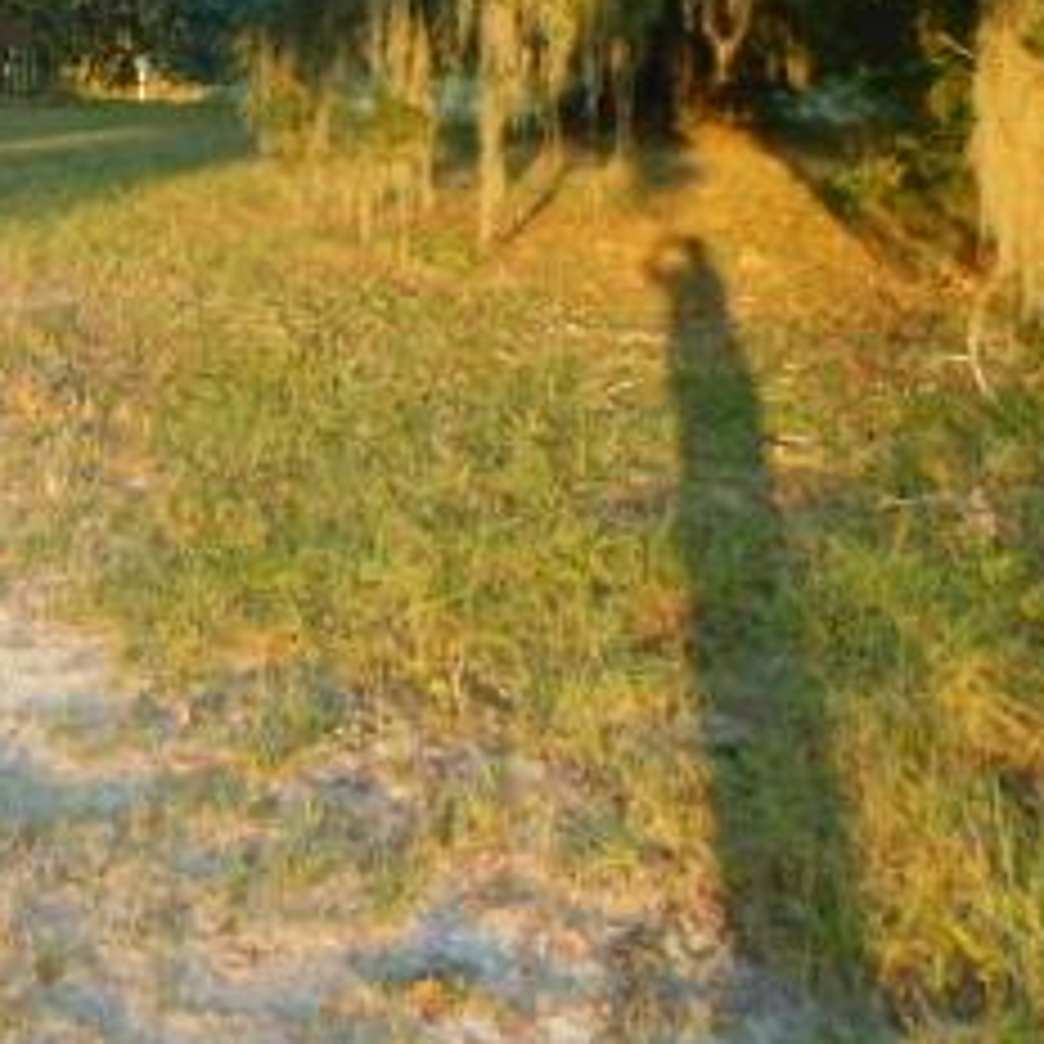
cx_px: 32
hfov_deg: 28.9
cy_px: -27
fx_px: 1911
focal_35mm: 56
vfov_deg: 28.5
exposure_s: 1/125
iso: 125
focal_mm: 4
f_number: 3
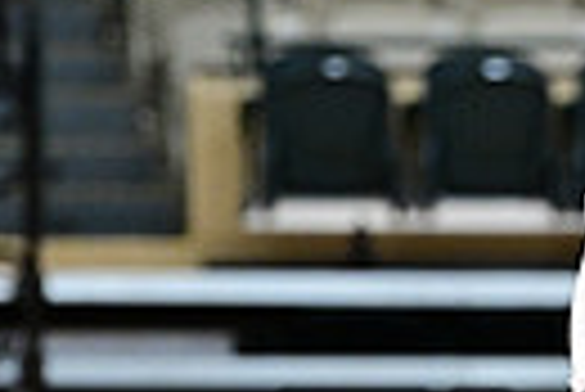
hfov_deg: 3.4
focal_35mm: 601
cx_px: 896
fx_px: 9777
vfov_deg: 2.3
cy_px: 514
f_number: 3.2
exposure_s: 1/1000
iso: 6400
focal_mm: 135
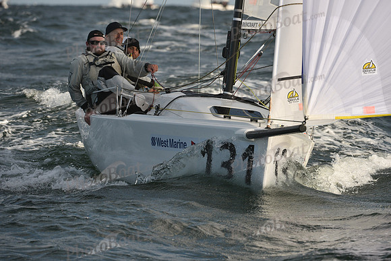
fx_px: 3802
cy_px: 130
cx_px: 196
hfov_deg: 5.9
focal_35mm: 350
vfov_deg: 3.9
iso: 320
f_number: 7.1
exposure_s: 1/1600
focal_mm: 350
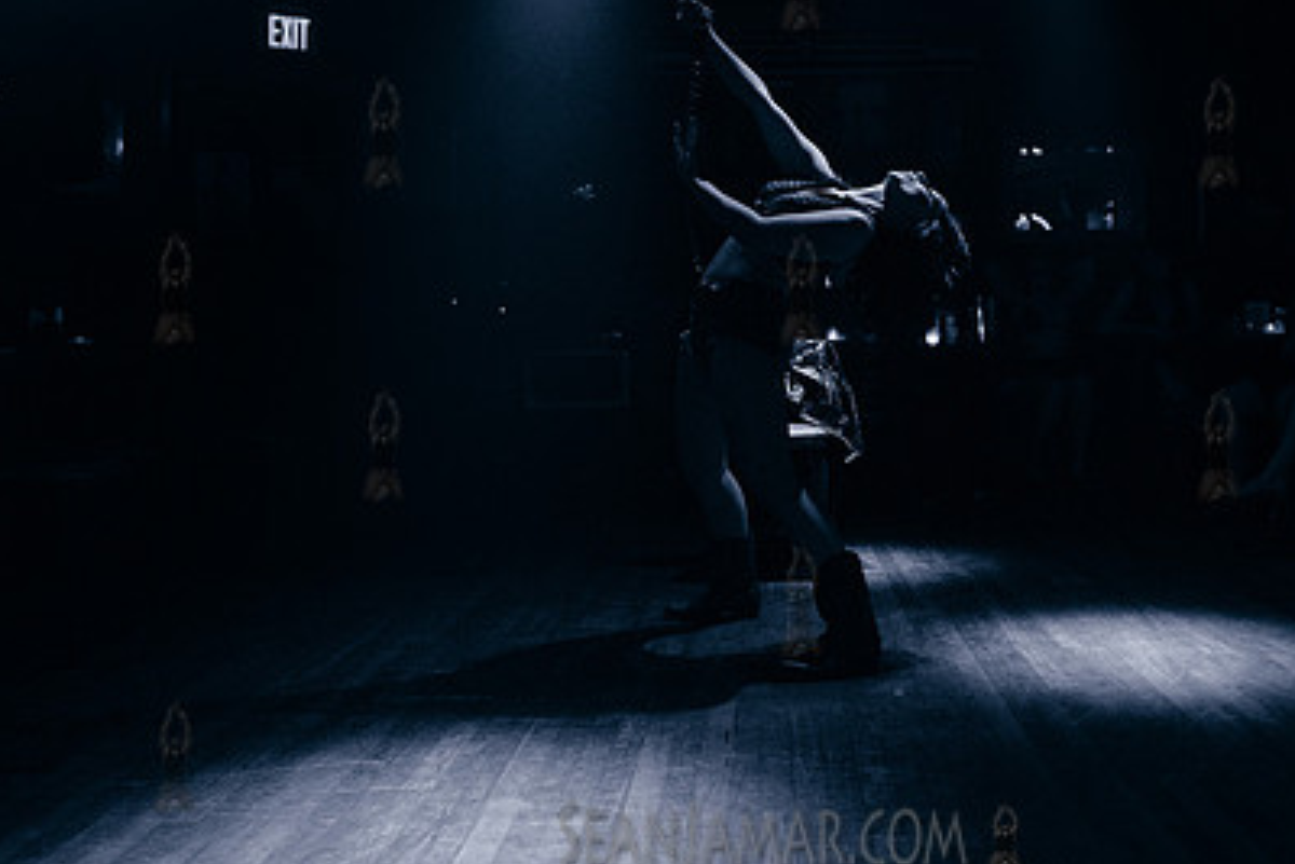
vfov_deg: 32.4
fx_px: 1475
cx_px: 800
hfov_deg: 47.0
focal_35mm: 41
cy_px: 286
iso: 5000
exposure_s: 1/400
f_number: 2.8
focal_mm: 27
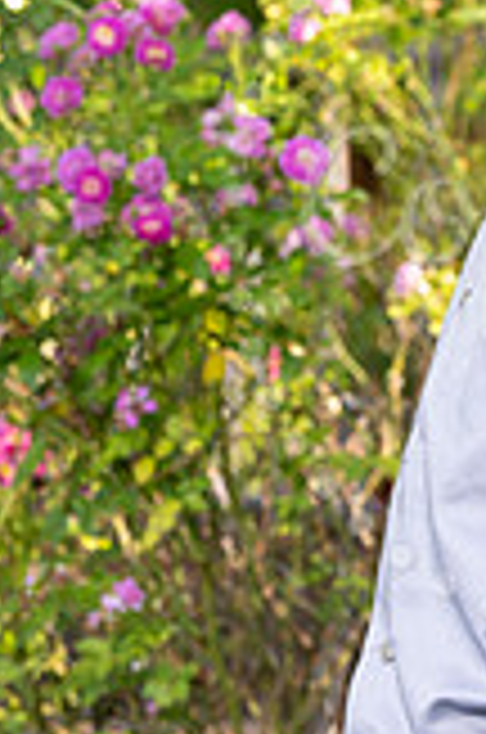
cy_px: 221
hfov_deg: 4.1
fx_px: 6751
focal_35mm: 332
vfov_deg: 6.2
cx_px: 644
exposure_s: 1/200
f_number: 5.6
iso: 320
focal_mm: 120
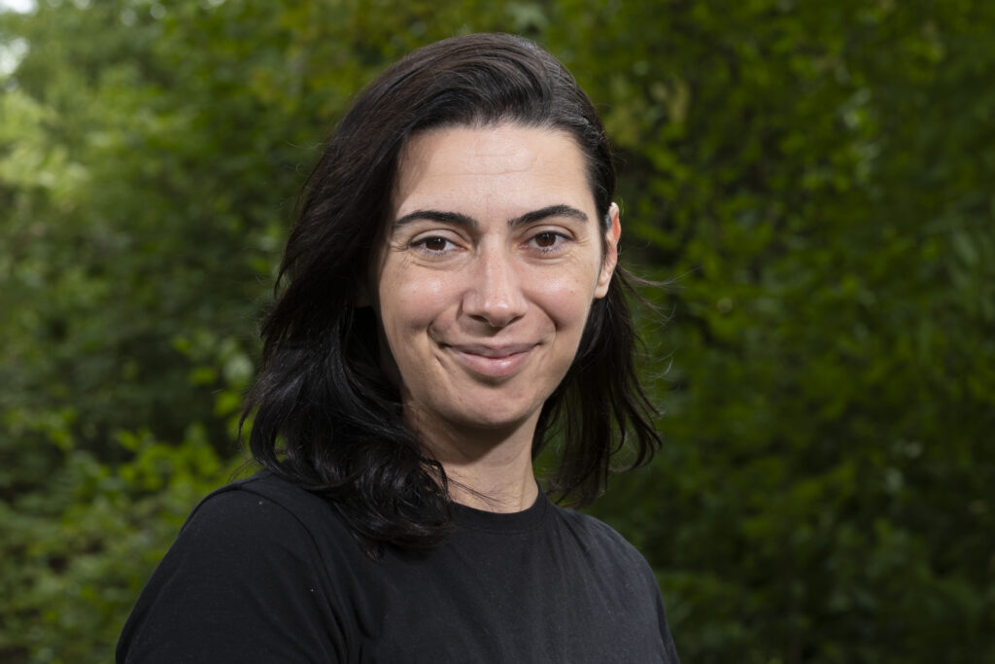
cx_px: 498
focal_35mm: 135
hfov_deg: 15.2
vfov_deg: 10.2
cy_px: 332
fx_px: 3732
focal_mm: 90
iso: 400
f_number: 8
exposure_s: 1/125
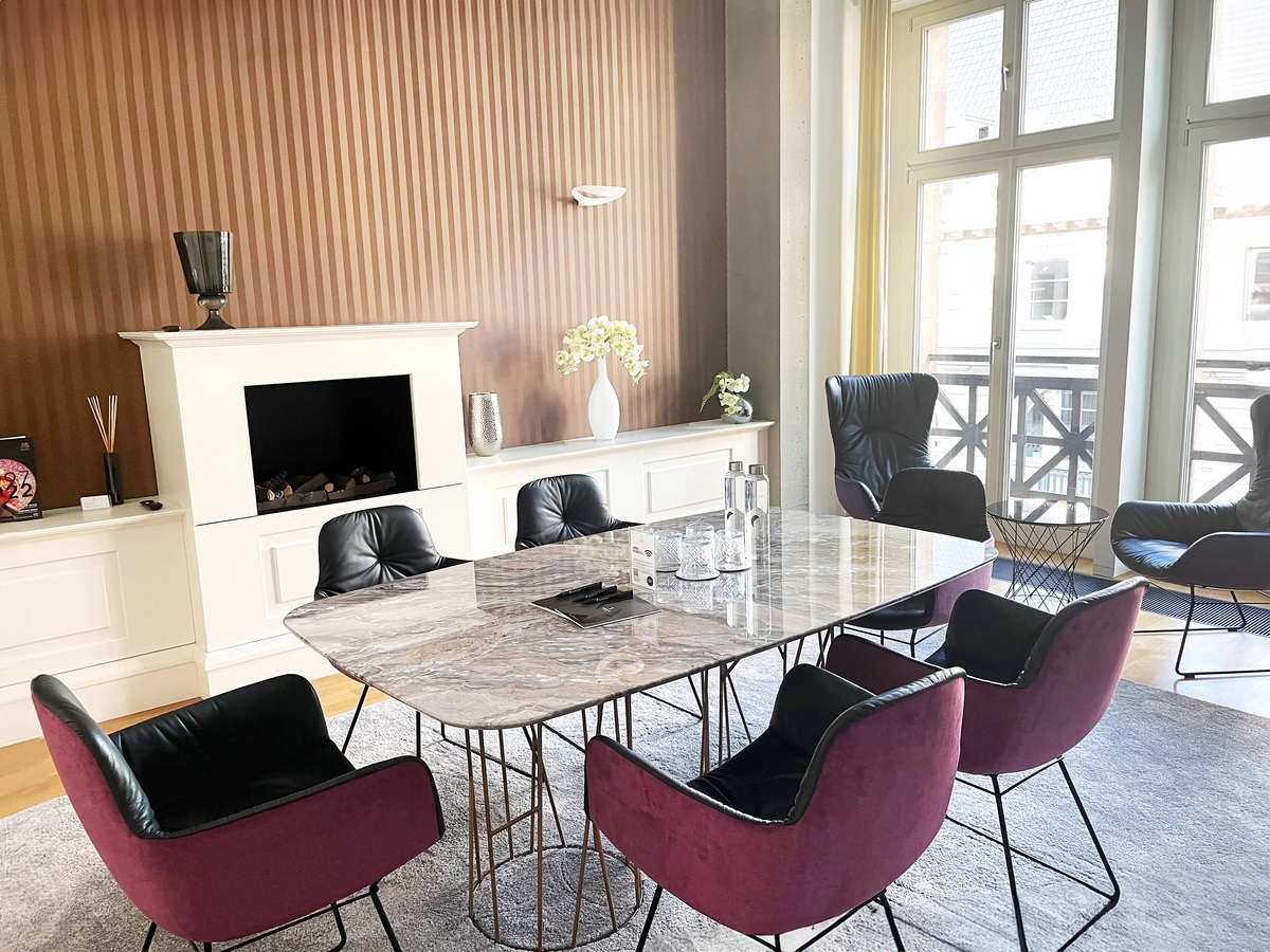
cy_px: 476
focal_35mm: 26
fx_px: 954
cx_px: 635
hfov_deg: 67.3
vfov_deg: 53.1
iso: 80
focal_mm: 4.2
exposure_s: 1/50
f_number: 1.6
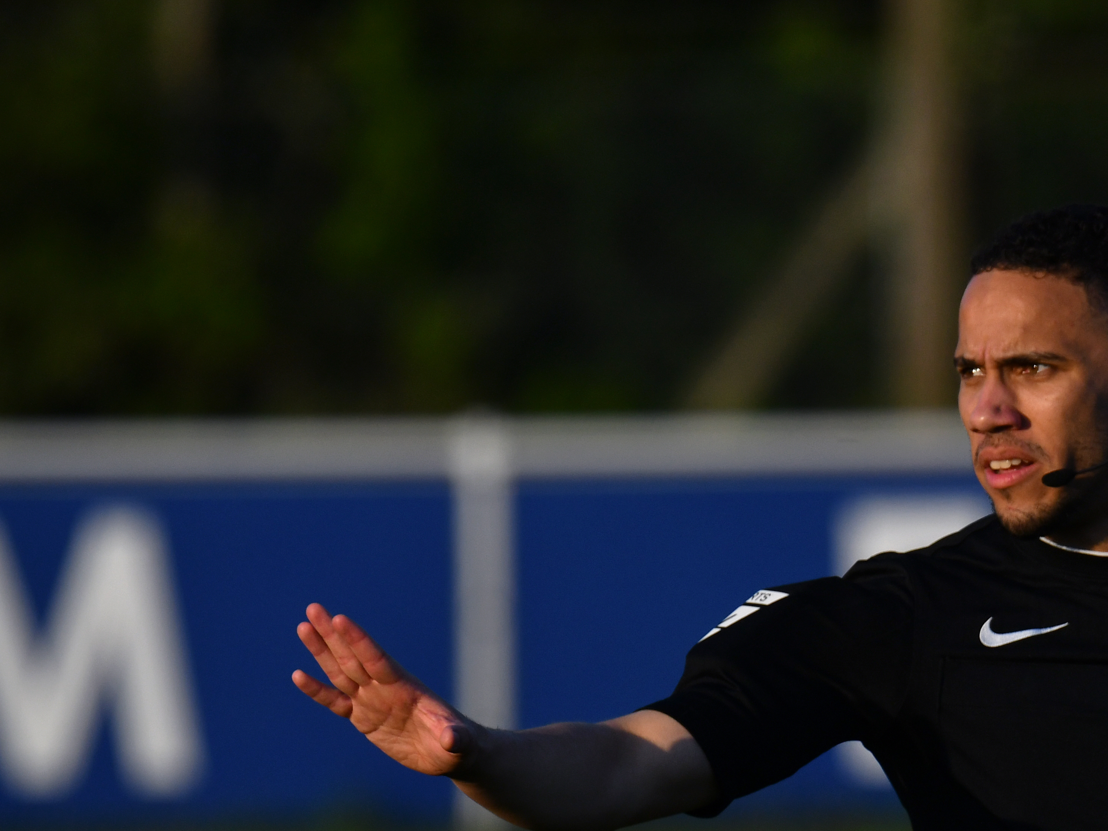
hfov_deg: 2.4
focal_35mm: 820
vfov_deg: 1.8
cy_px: 670
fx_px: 26245
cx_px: 948
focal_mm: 300
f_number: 4.5
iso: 250
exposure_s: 1/5000
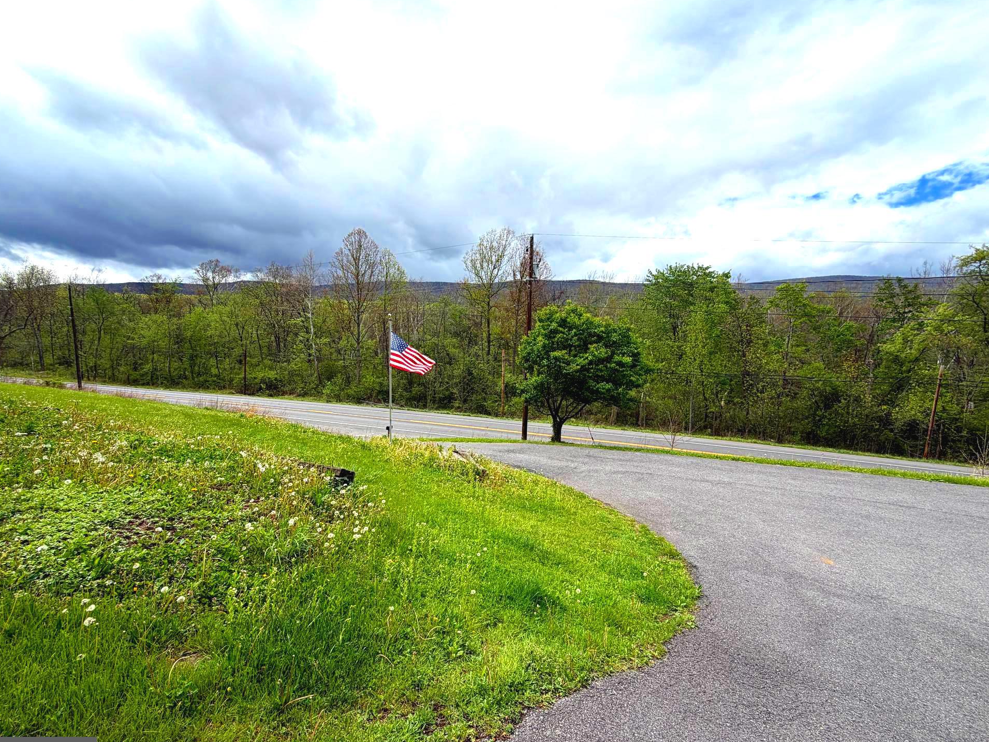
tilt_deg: -5.1
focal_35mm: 15
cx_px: 497
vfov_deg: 81.7
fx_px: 429
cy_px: 382
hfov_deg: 98.2
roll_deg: -0.2
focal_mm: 2.22
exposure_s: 1/888
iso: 20
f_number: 2.2
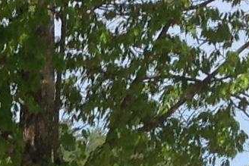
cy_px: 334
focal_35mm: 287
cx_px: -311
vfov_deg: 4.7
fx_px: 1986
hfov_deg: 6.8
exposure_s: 1/1592
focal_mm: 4.28
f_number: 2.4
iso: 50
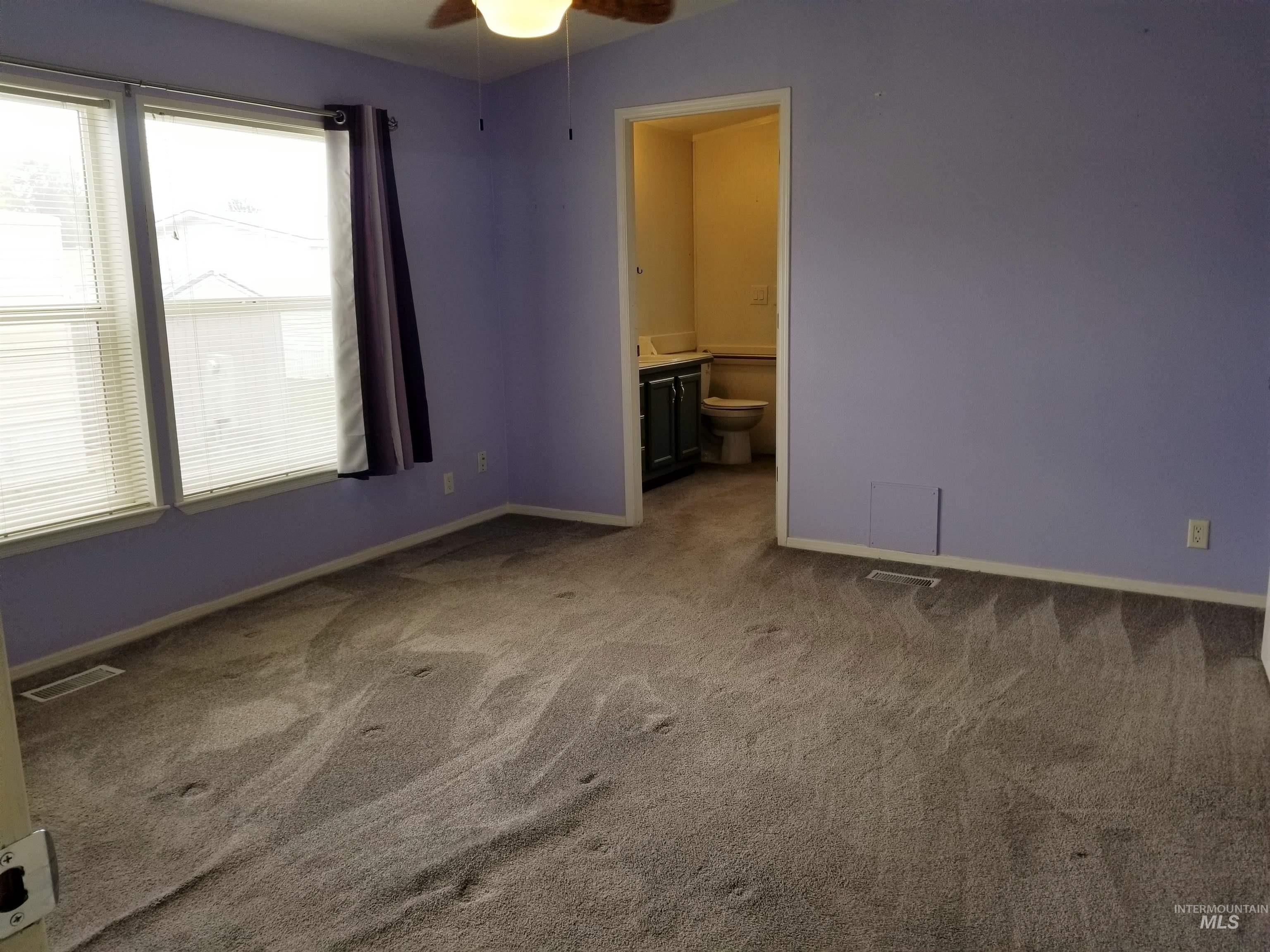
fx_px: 954
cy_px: 476
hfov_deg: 67.3
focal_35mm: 26
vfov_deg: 53.1
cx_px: 635
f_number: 1.7
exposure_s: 1/204
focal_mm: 4.3
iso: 50
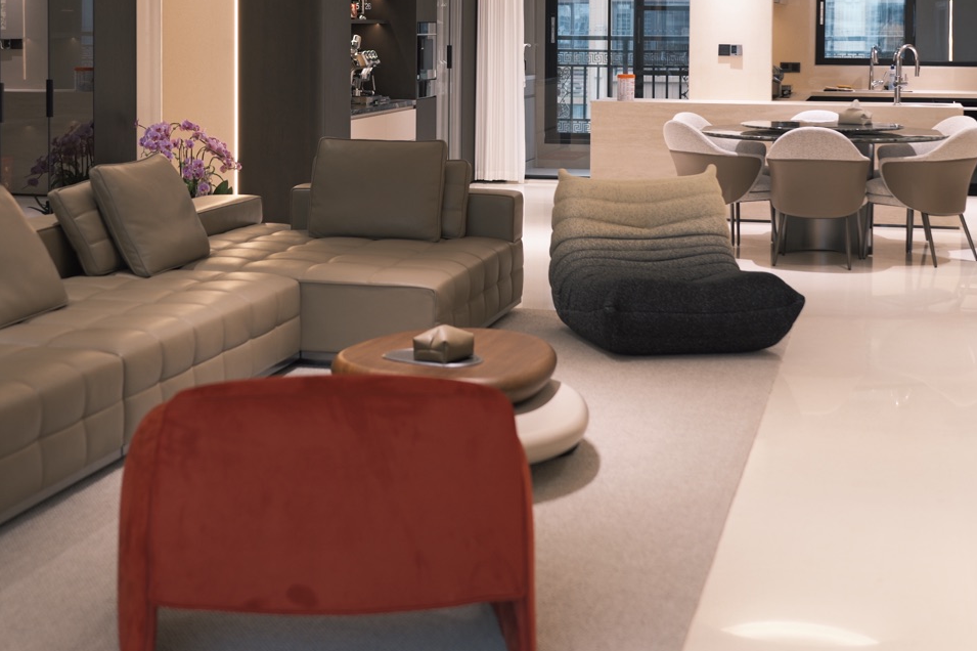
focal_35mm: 66
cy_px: 85
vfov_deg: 20.3
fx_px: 1790
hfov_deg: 30.4
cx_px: 379
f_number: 2.5
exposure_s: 1/20
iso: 100
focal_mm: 35
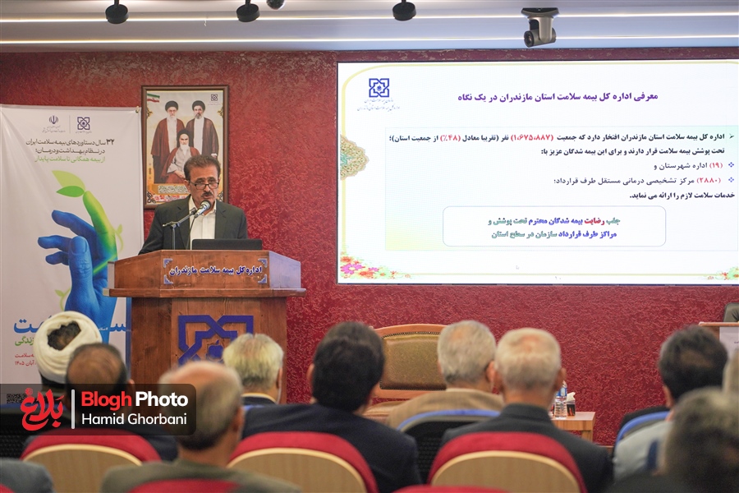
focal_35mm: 105
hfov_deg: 19.5
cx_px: 370
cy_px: 246
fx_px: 2155
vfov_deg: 13.0
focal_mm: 105
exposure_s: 1/160
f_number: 4
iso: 500
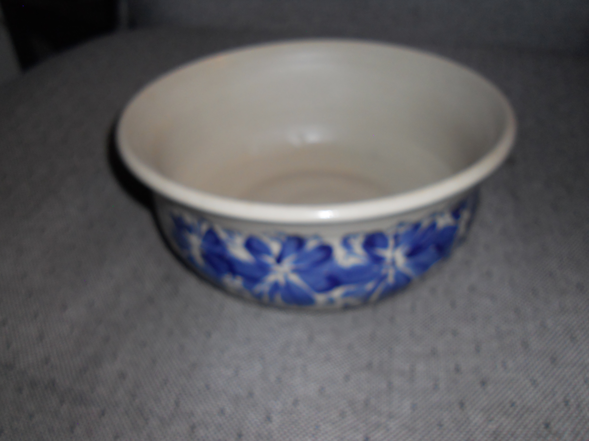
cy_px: 220
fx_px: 544
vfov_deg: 44.2
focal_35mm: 32
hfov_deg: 56.8
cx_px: 294
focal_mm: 5.8
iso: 200
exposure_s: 1/25
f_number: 8.8
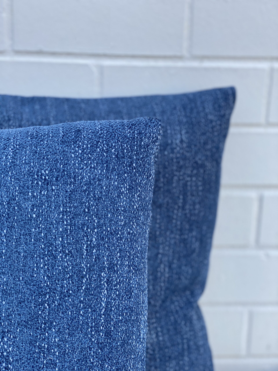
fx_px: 557
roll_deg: -1.6
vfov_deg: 36.8
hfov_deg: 28.0
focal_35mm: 52
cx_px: 139
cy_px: 186
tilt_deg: -13.9
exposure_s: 1/122
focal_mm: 6
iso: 40
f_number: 2
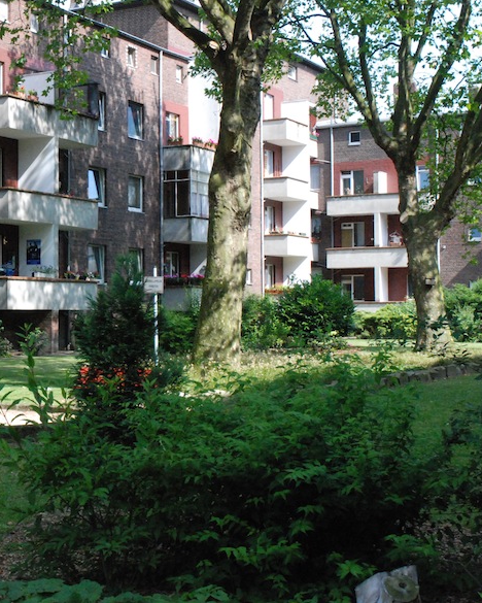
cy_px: 259
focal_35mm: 70
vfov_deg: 27.2
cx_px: 48
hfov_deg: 21.4
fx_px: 1245
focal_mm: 29
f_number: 10
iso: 1600
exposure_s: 1/400
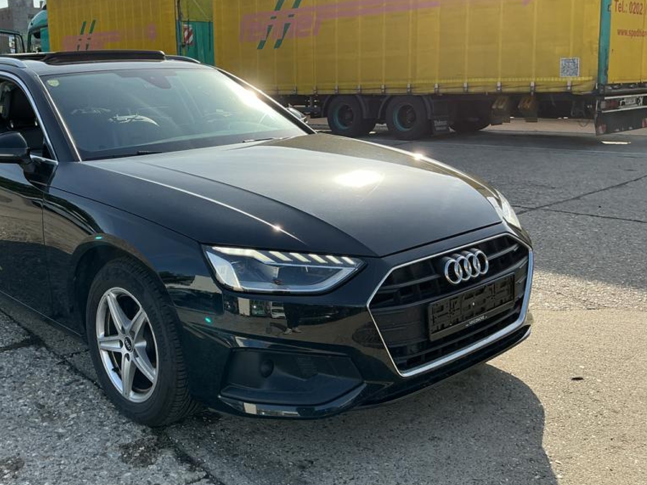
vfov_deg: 36.8
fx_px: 729
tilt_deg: -8.6
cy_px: 212
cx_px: 230
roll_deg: +1.9
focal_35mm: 39
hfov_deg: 47.3
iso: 25
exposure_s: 1/912
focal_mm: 3
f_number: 1.8
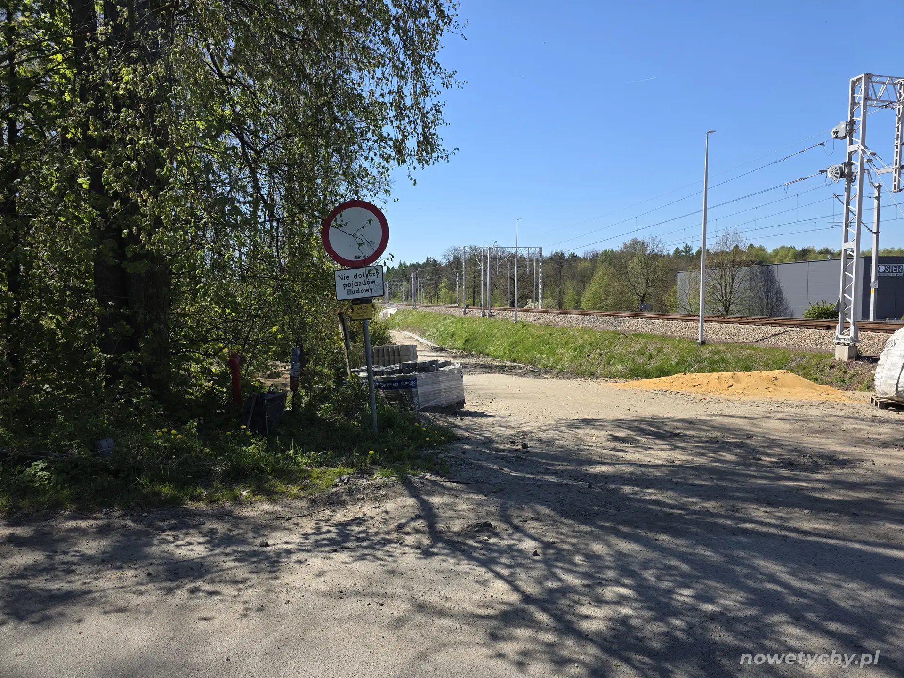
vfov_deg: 58.9
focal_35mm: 23
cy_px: 339
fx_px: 601
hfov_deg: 73.9
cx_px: 452
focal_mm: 6.3
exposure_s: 1/3768
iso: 80
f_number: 1.7
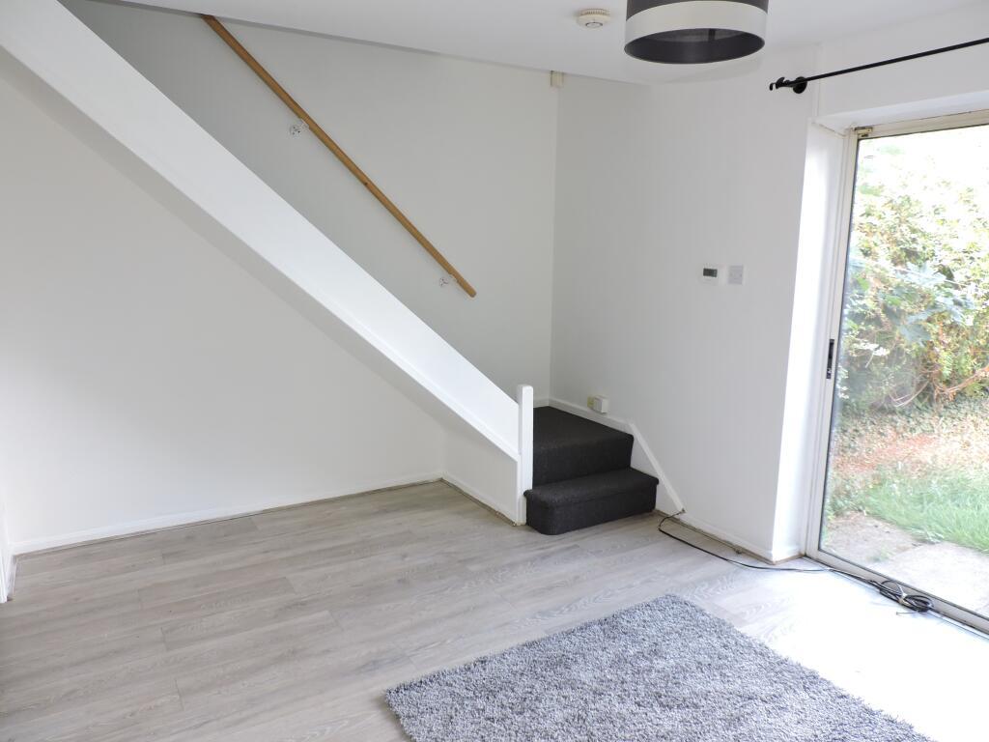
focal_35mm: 24
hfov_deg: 71.6
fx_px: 686
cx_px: 494
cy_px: 371
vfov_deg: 56.8
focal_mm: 4.3
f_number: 3
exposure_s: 1/40
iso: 200
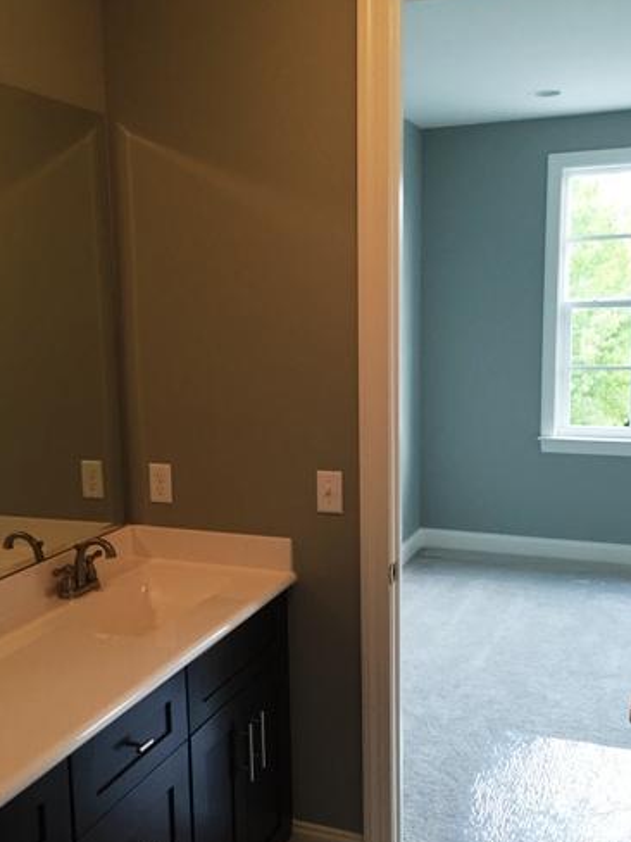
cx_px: 262
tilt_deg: -8.2
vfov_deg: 48.9
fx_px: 924
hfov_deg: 37.6
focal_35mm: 38
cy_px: 454
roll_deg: +2.4
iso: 50
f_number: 2.2
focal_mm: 4.15
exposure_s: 1/30
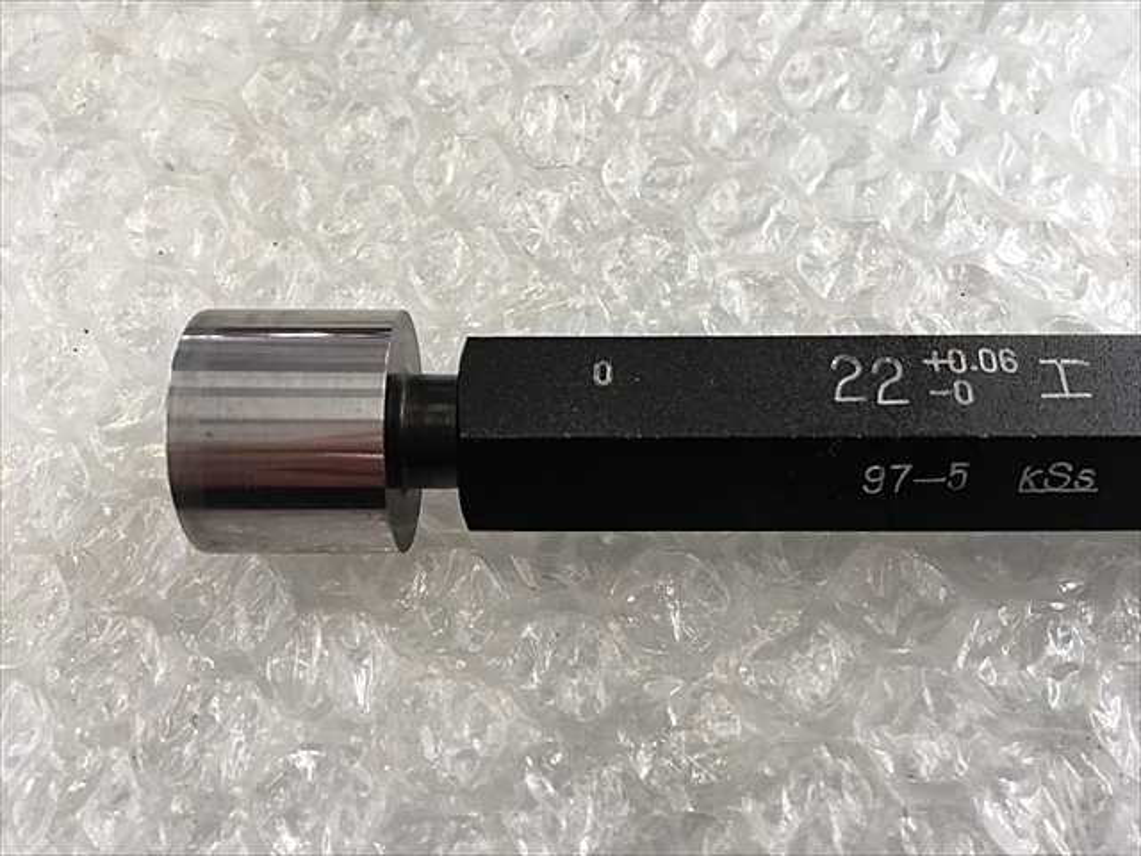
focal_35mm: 29
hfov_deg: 61.7
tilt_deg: -69.2
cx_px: 570
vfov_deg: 48.2
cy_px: 428
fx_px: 956
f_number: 2.2
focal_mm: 4.15
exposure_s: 1/40
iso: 25
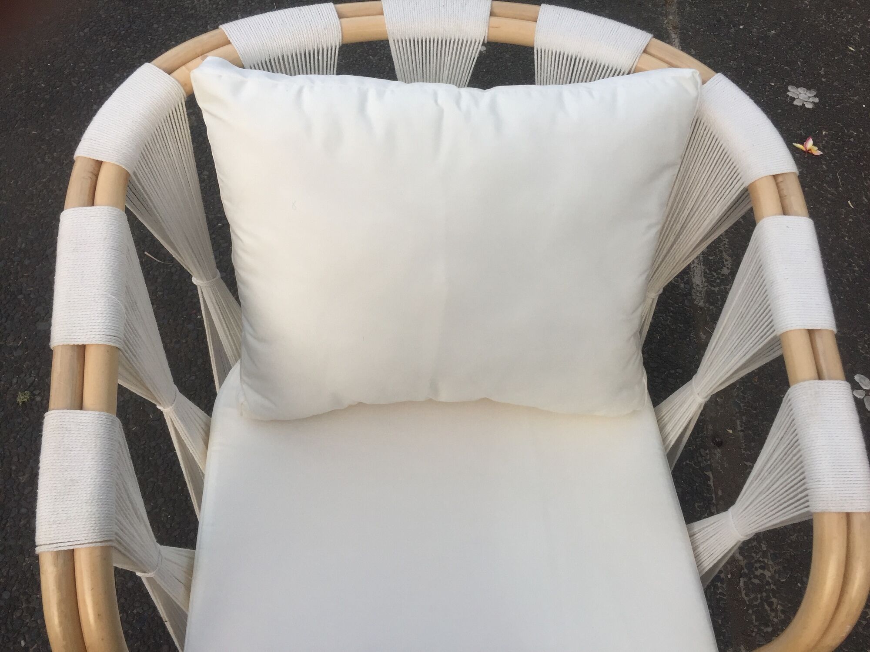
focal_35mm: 29
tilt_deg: -53.5
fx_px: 729
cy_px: 326
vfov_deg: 48.2
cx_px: 435
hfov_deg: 61.7
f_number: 2.2
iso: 50
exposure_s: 1/100
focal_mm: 4.15
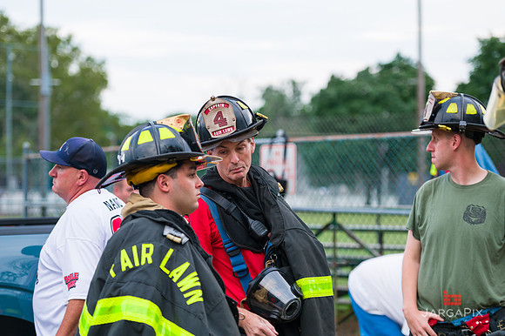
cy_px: 168
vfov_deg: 13.9
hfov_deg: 20.8
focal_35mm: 98
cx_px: 252
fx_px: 1374
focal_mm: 98
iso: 500
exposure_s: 1/250
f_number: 3.2
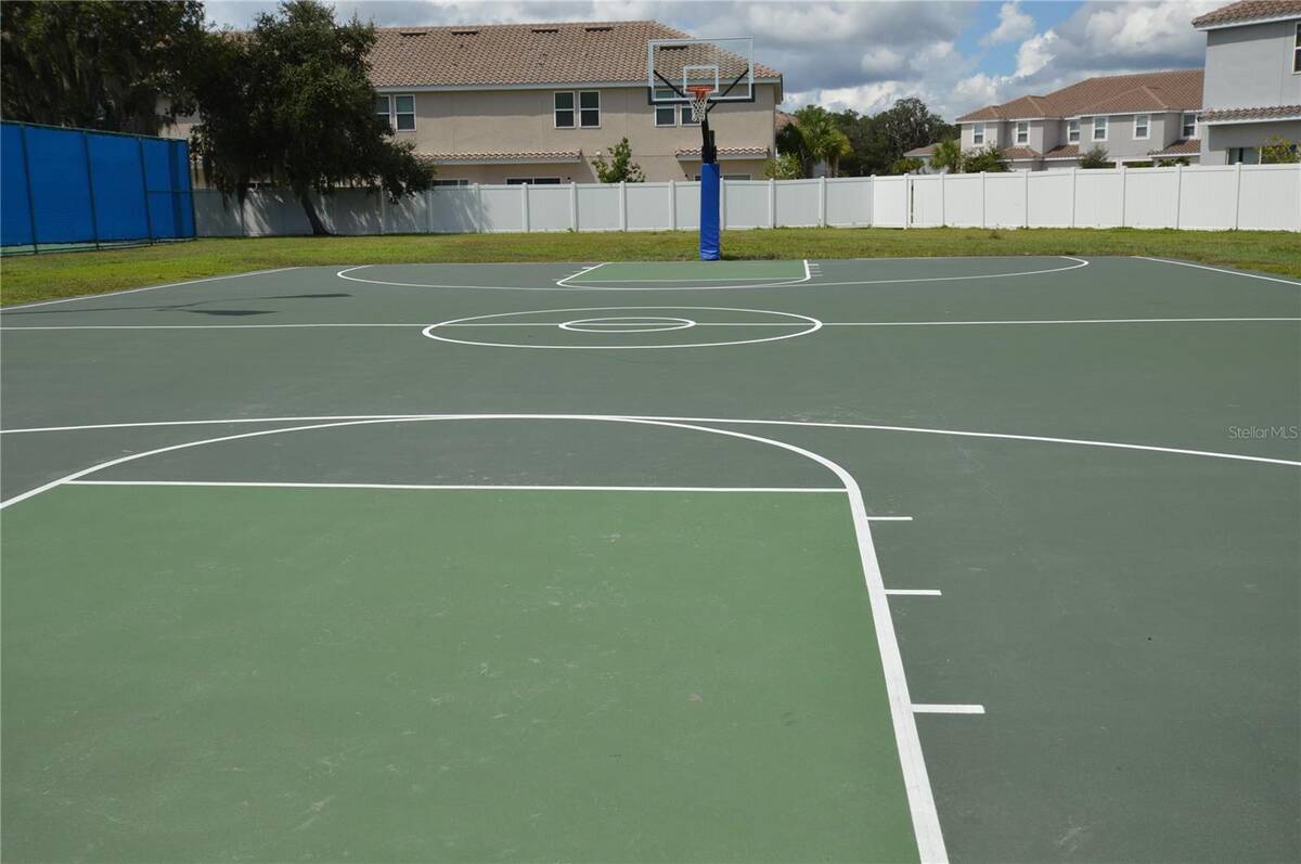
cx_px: 650
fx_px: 1299
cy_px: 432
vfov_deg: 36.8
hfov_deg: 53.2
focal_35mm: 36
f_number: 8
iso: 100
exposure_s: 1/320
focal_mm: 24
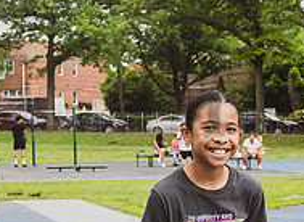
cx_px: 217
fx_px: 1305
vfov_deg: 9.6
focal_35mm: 150
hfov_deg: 13.3
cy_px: 248
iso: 400
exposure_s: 1/2000
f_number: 4.5
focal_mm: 31
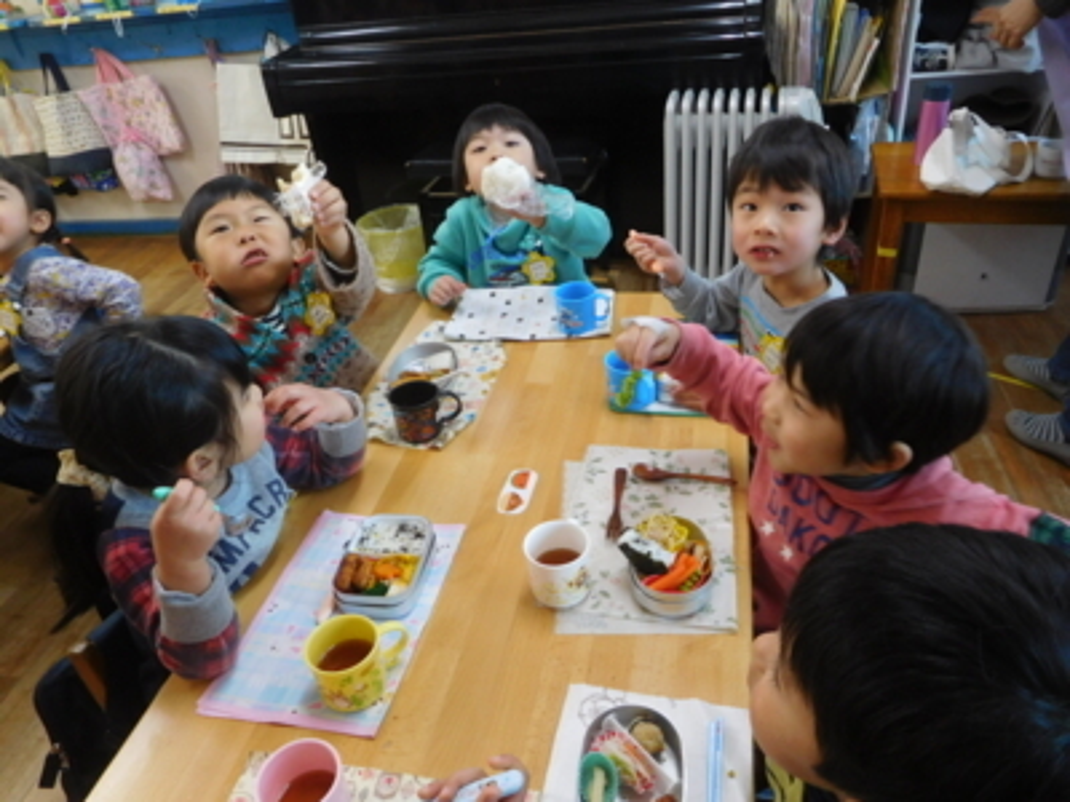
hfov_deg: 69.4
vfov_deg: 54.9
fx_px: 773
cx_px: 535
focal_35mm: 25
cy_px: 401
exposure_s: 1/30
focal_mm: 4.5
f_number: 3.4
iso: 250
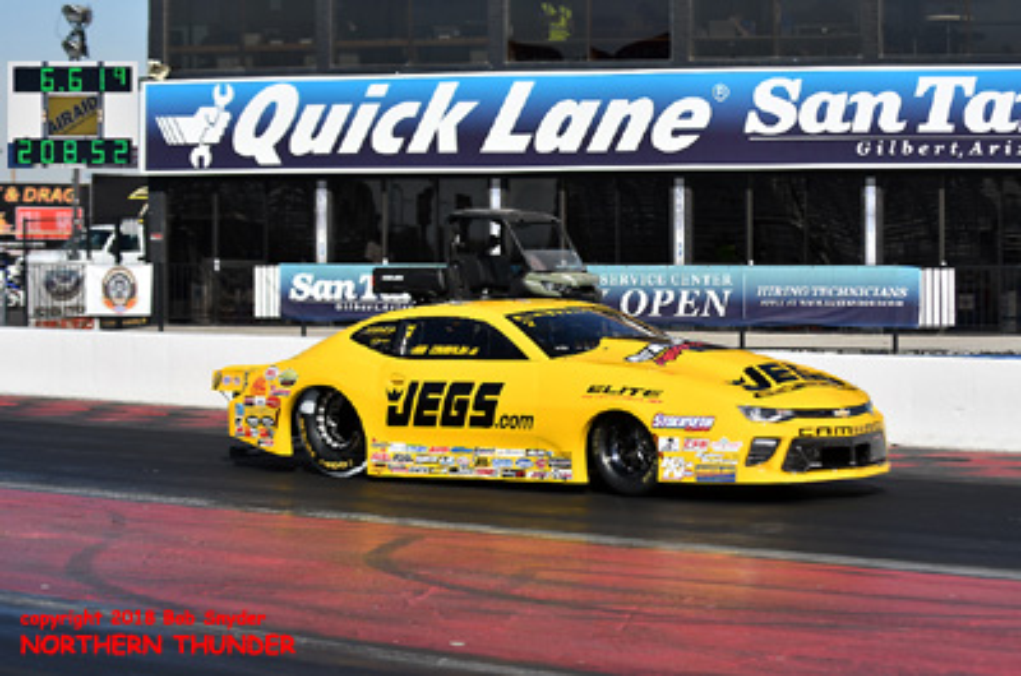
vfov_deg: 13.0
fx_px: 2972
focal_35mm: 105
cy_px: 338
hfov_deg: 19.5
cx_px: 510
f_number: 6.3
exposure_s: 1/2500
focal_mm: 70
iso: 160
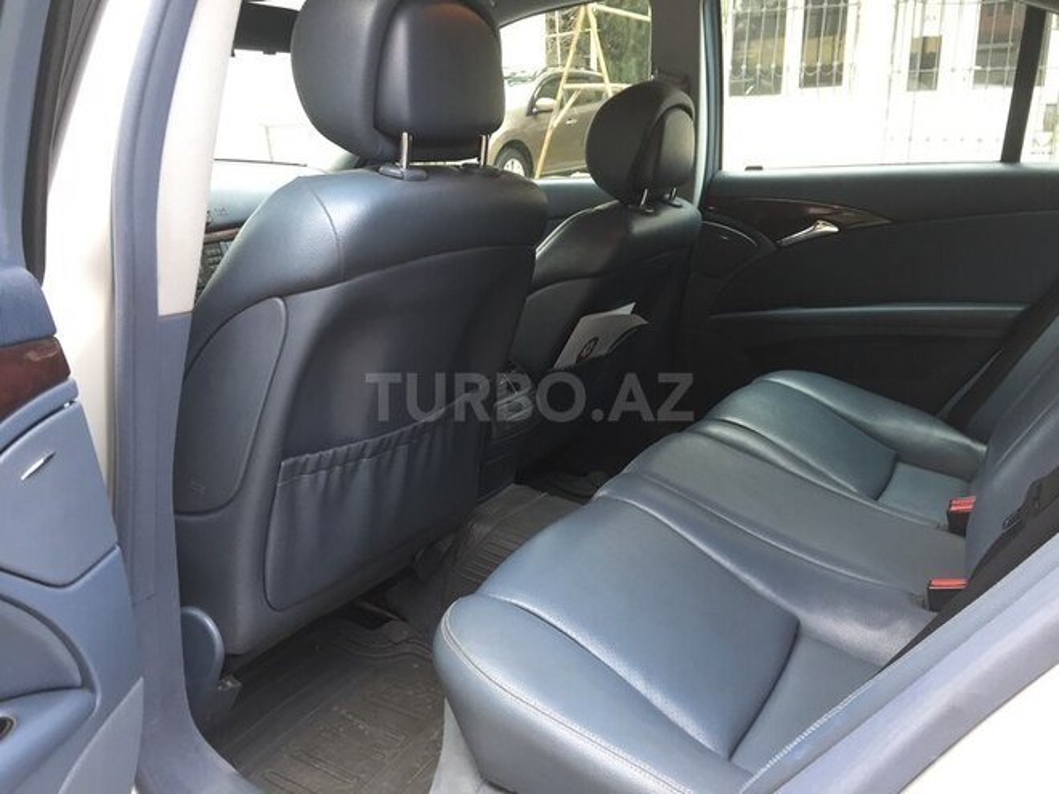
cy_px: 397
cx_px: 530
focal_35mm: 29
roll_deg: +0.9
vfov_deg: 48.2
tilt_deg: -15.5
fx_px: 887
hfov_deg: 61.7
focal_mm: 4.15
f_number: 2.2
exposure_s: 1/33
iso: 80
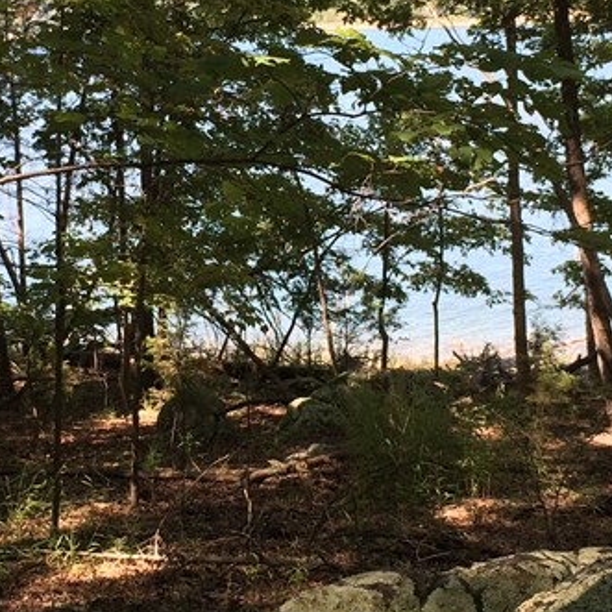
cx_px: 200
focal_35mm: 82
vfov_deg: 21.1
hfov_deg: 21.1
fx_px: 1640
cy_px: 218
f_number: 2.2
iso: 32
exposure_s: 1/357
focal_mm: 4.12
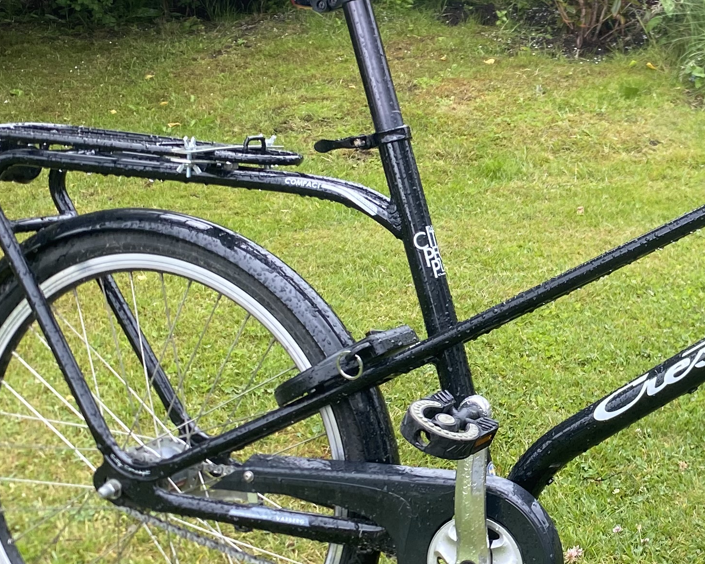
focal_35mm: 70
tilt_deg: -20.2
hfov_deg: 26.0
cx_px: 673
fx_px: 1460
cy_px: 274
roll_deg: -1.4
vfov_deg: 21.8
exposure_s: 1/379
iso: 32
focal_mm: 4.25
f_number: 1.8
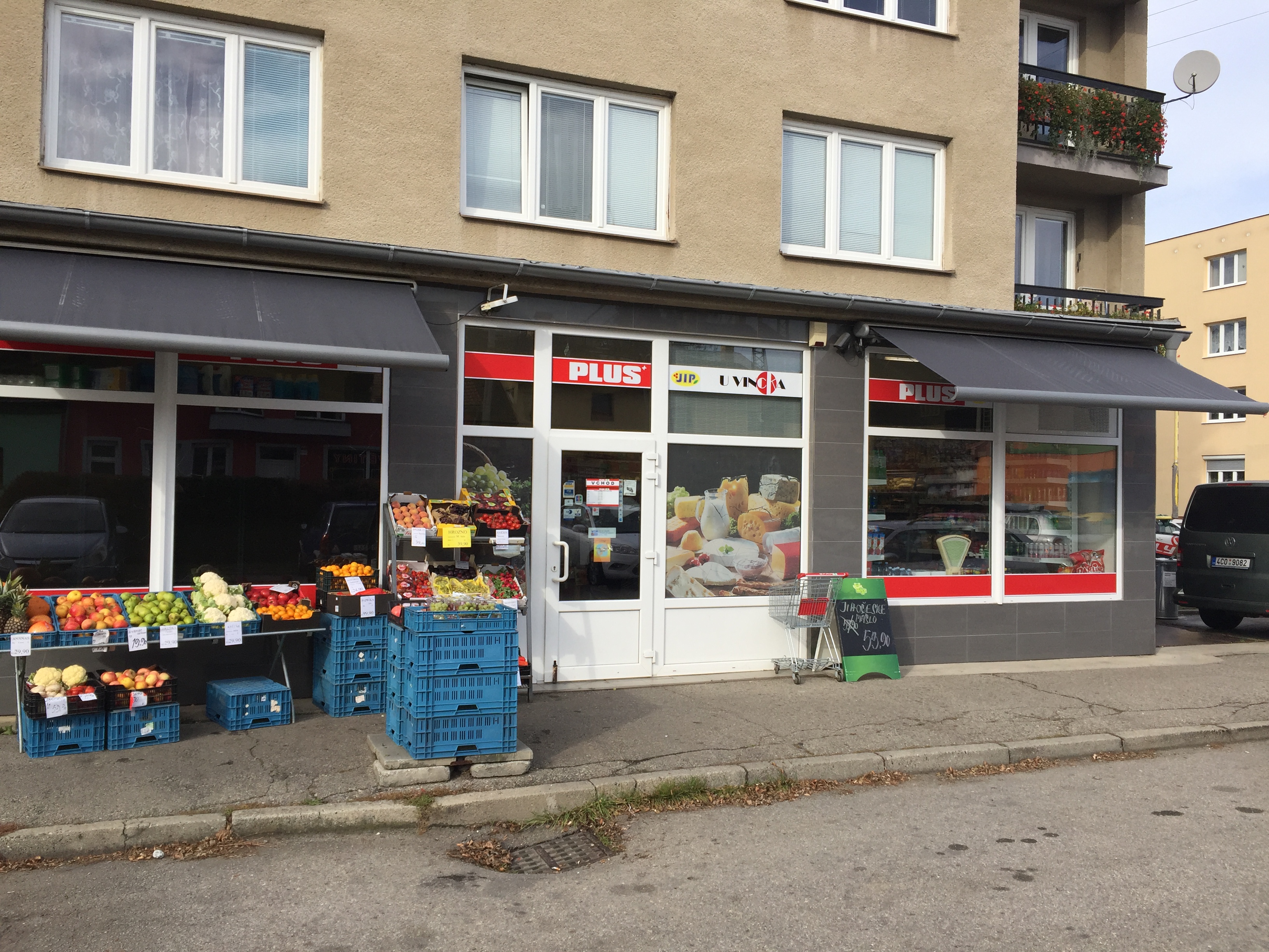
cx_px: 634
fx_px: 1063
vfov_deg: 48.2
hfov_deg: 61.7
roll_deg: -1.3
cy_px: 476
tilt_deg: +0.7
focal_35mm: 29
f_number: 2.2
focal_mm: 4.15
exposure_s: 1/1041
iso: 32
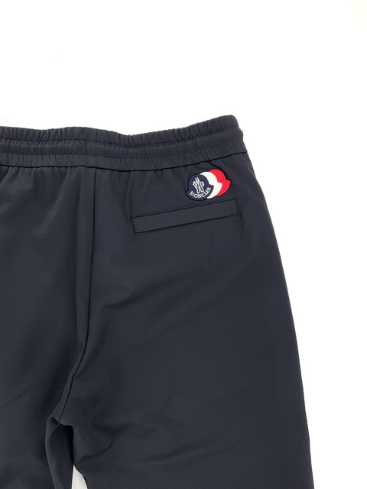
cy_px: 244
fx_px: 410
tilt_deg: -86.5
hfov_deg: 48.2
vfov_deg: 61.7
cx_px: 184
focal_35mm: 29
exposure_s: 1/152
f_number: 1.8
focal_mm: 3
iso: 16
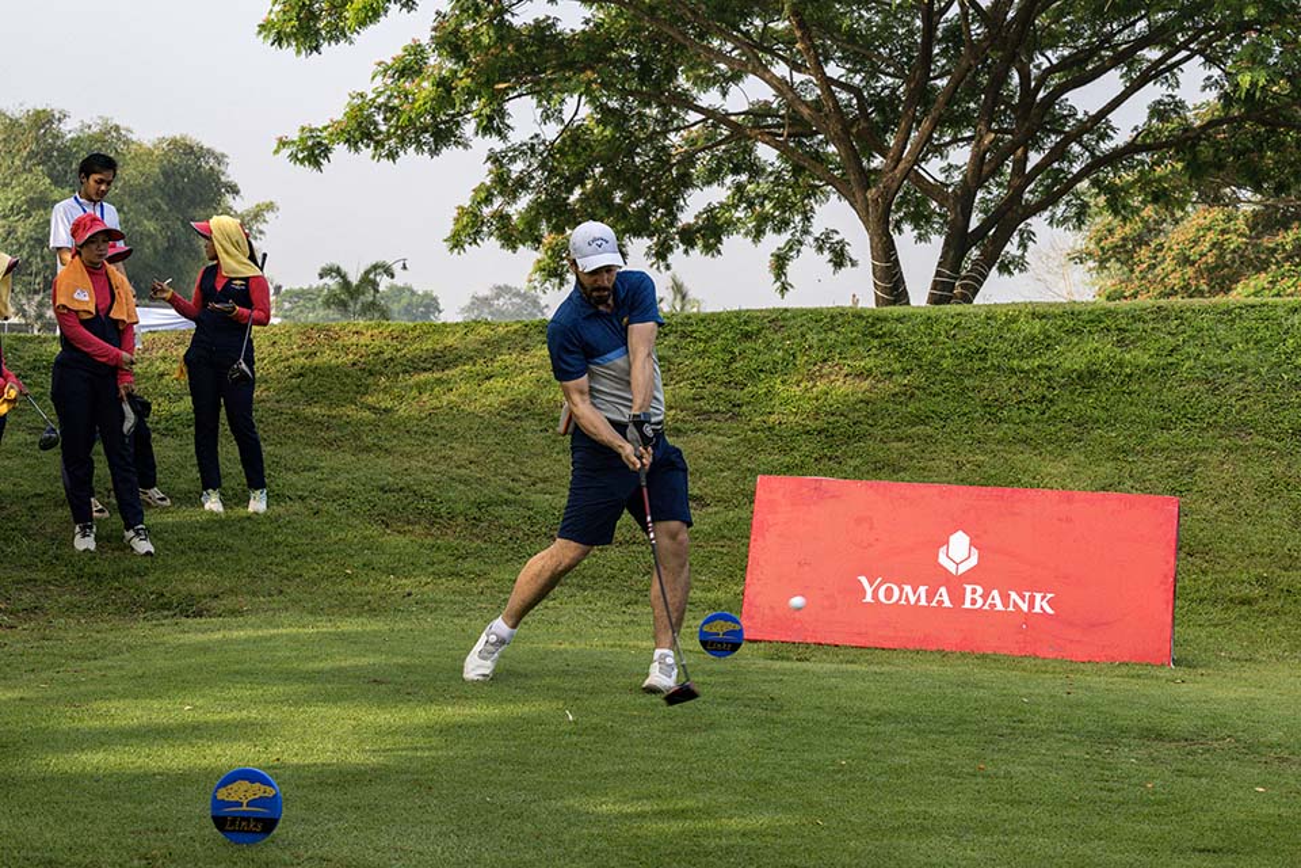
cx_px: 650
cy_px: 434
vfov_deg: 19.5
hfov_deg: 28.8
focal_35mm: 70
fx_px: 2530
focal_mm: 70
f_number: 8
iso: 2200
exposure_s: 1/2500
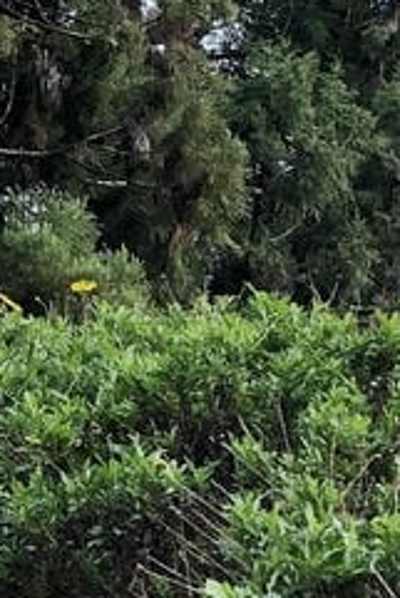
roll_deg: +0.8
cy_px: 203
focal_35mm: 193
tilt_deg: +12.7
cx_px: -251
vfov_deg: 10.6
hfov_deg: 7.0
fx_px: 3212
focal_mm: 3.99
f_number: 1.8
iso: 25
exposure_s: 1/120
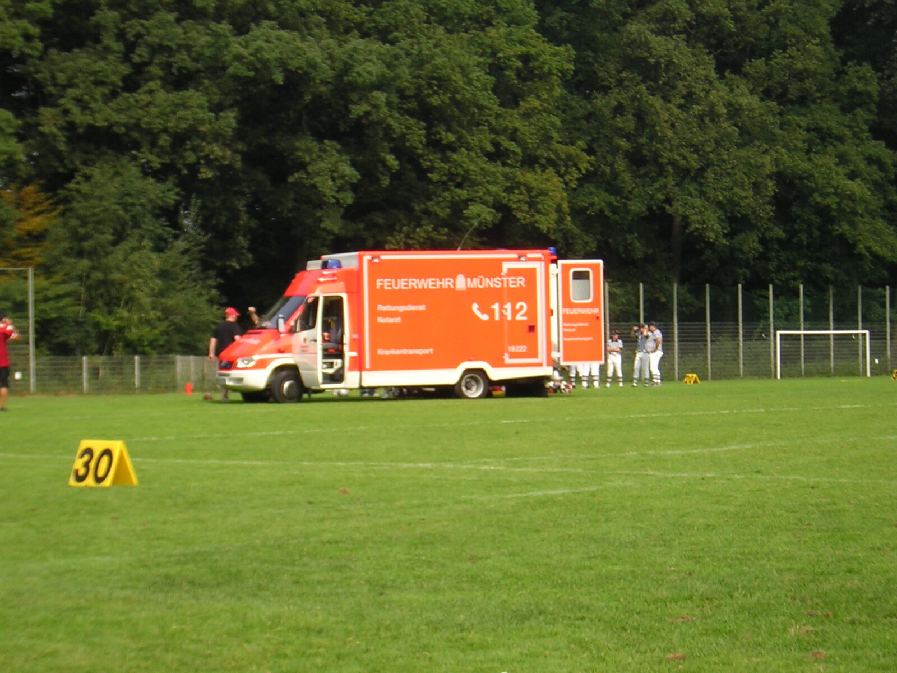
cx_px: 448
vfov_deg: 13.7
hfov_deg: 18.2
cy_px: 336
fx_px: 2799
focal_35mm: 108
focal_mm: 14.1
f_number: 4.7
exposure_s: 1/284
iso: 100
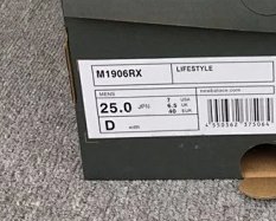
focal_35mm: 83
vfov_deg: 17.5
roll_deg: +0.9
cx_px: 276
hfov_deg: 22.1
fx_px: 679
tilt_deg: -20.3
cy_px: -59
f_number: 2.4
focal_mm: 3.3
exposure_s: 1/50
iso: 25
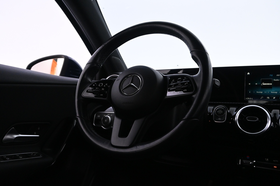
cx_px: 140
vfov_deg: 43.6
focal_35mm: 30
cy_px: 93
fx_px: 233
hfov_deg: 61.9
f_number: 4.5
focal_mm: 20
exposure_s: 1/50
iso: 3200
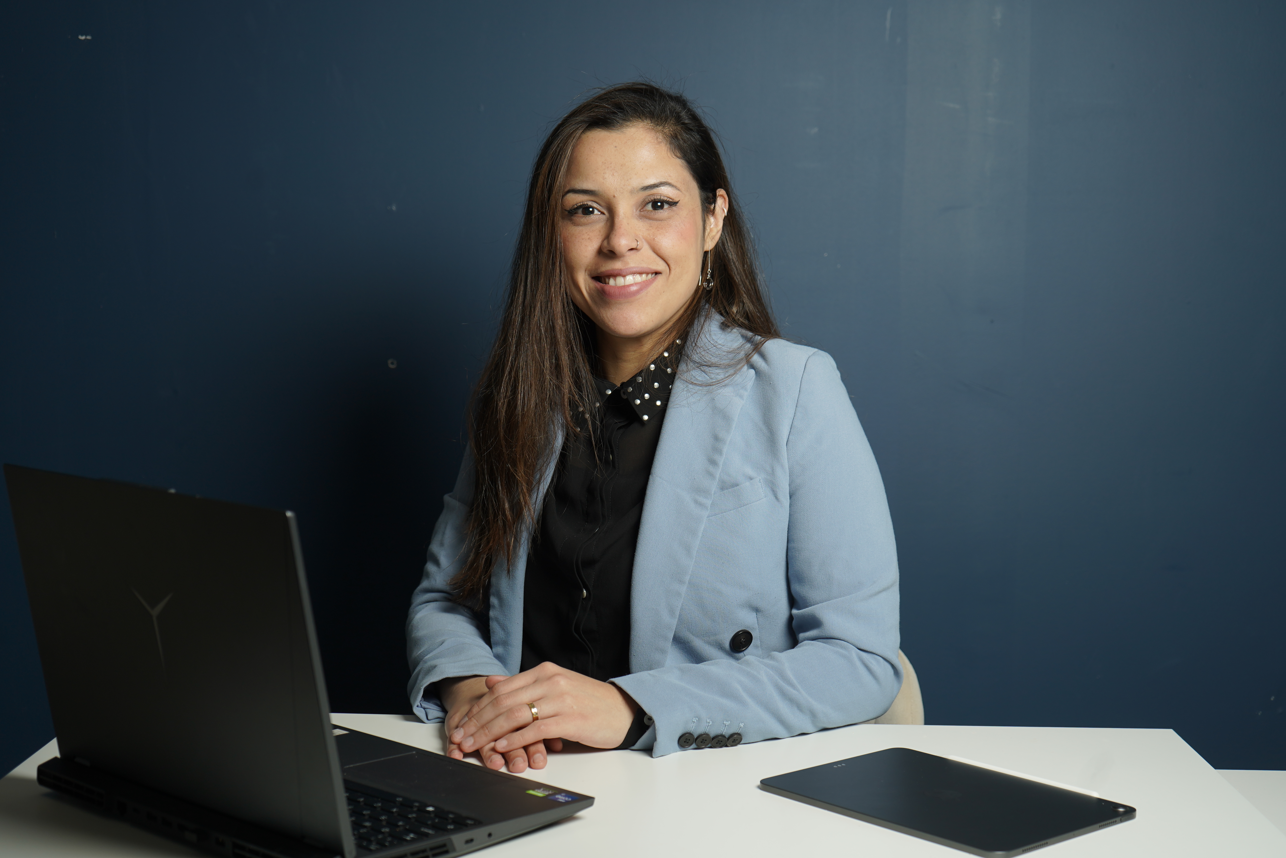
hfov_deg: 39.6
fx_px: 1786
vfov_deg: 27.0
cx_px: 643
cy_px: 429
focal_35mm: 50
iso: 200
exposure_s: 1/125
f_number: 5
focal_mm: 50
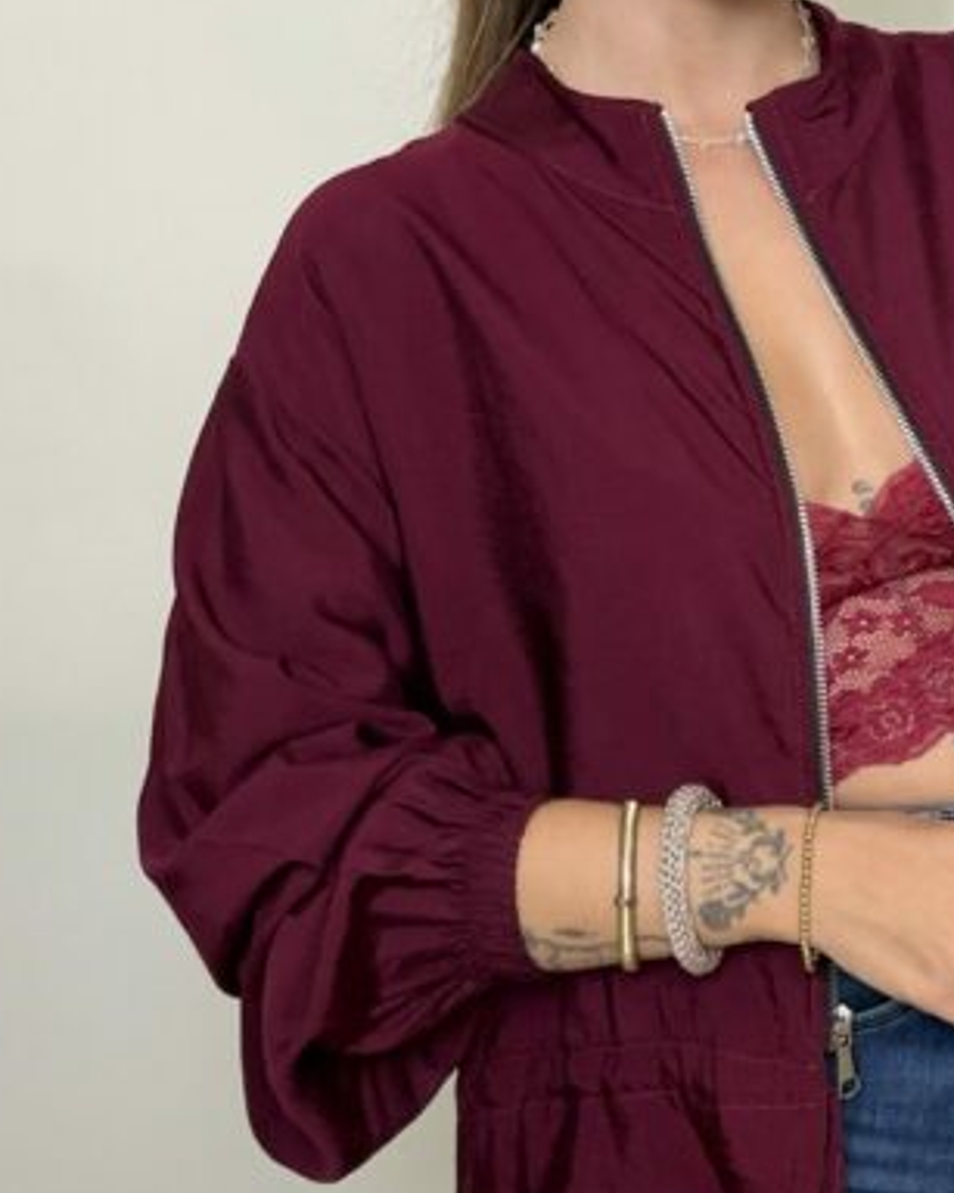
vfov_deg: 30.9
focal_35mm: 61
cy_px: 513
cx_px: 786
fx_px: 2154
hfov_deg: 24.5
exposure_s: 1/50
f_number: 1.9
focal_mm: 2.71
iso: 160
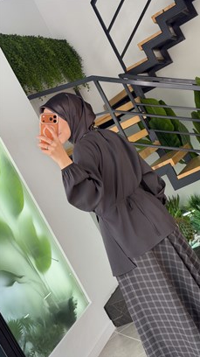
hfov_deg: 22.5
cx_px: 133
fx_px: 501
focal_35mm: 53
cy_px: 179
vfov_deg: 39.2
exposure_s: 1/100
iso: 64
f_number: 1.78
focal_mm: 6.76
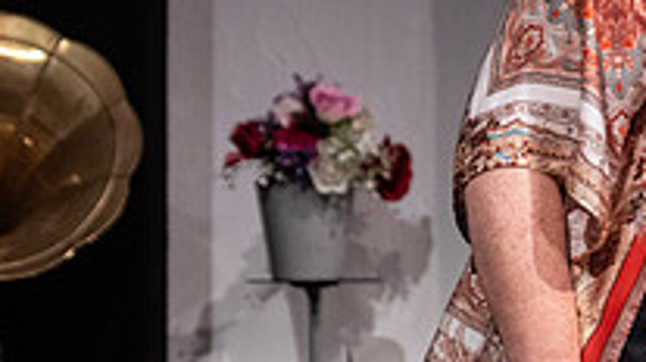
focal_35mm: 341
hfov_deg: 6.3
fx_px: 5836
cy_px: -27
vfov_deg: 3.5
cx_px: 846
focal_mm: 77.3
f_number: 3.2
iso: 2000
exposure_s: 1/250
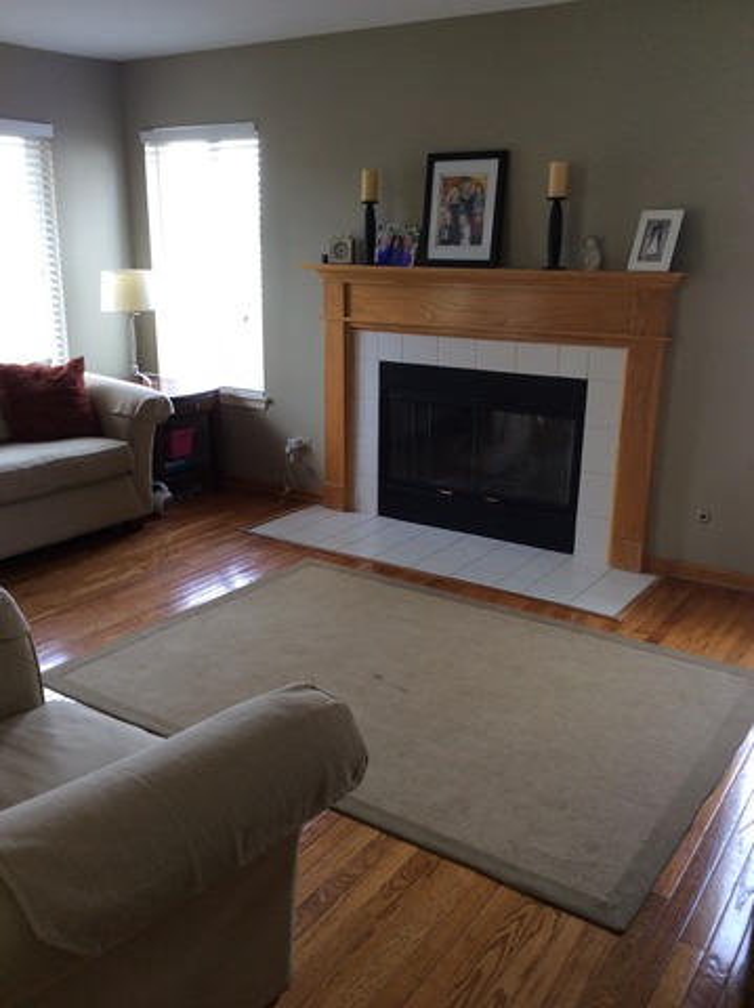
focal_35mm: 33
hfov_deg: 42.9
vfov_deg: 55.4
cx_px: 377
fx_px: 960
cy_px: 504
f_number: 2.4
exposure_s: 1/24
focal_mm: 3.3
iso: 40
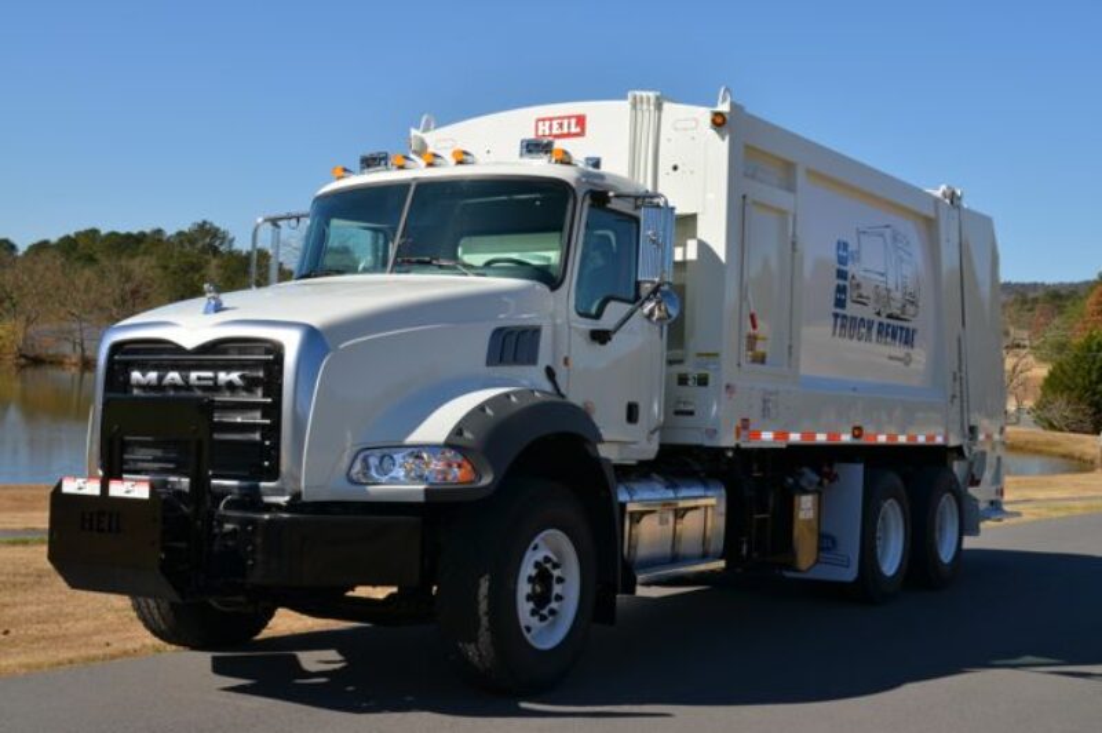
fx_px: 1560
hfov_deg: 38.9
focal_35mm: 51
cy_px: 366
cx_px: 551
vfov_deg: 26.4
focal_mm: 34
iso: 100
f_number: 11
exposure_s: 1/200
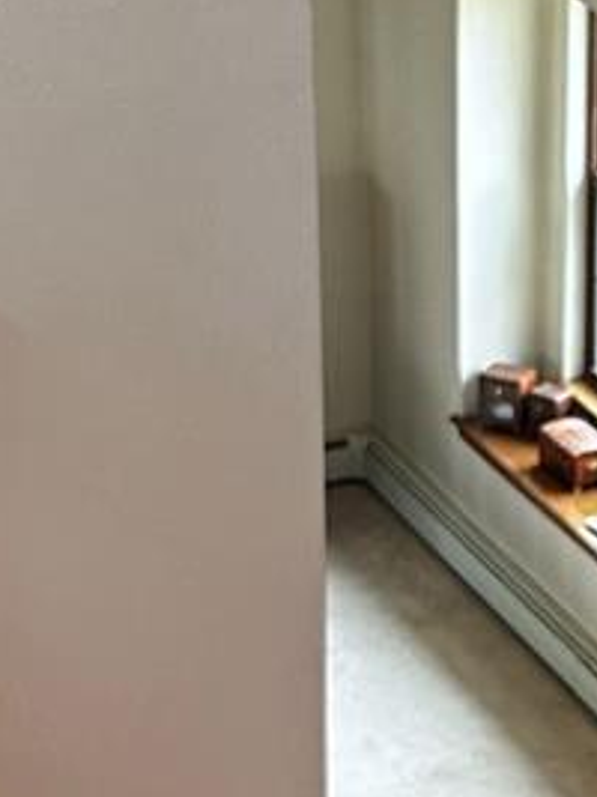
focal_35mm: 117
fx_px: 2693
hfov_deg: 12.2
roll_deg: -3.8
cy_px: 370
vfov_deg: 16.8
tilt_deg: -23.0
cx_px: 851
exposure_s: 1/68
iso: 125
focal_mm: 5.7
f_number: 1.5
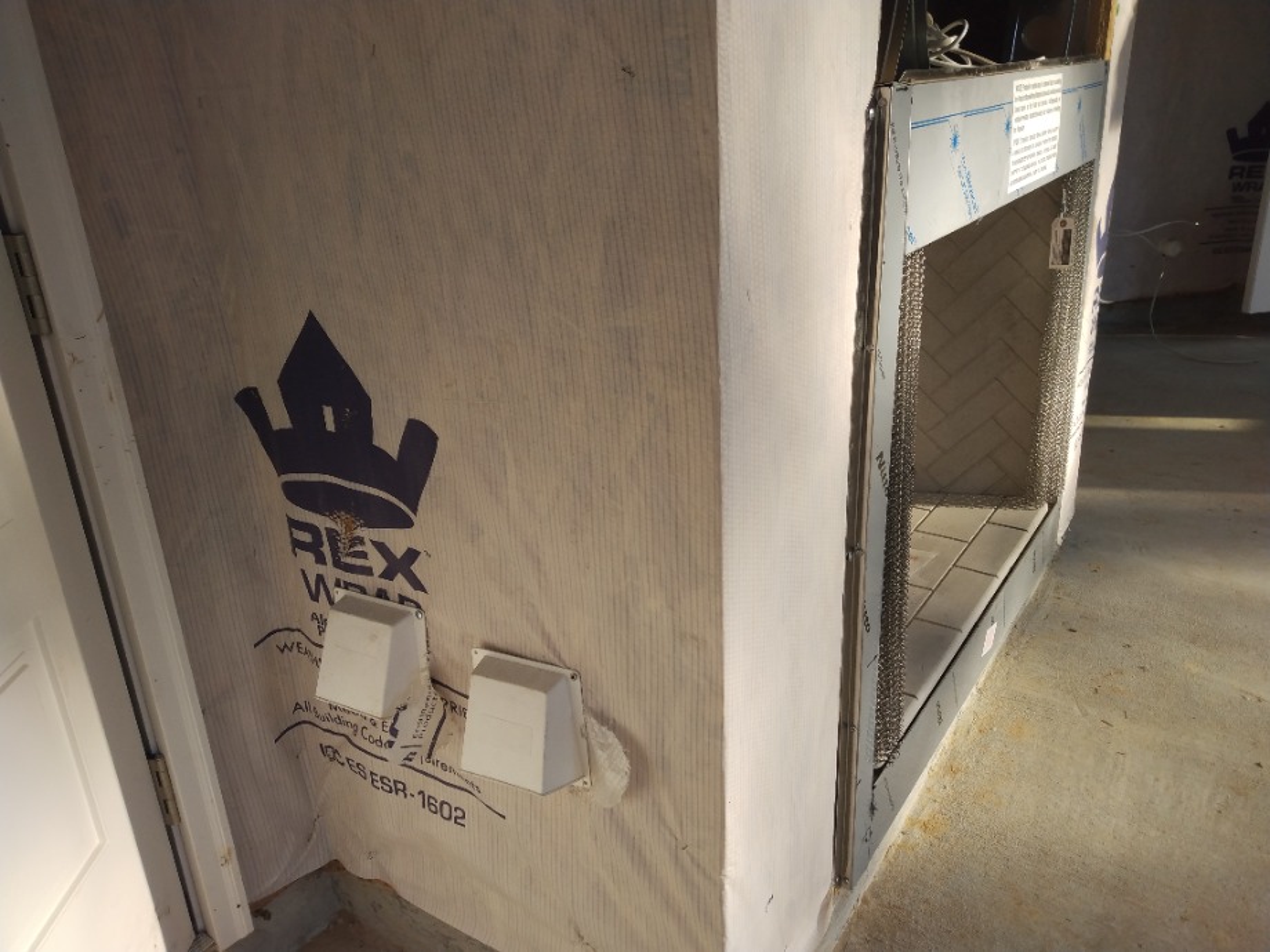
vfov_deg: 66.0
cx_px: 635
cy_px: 476
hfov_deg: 81.7
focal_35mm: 20
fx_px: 734
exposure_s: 1/367
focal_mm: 3.54
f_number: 2
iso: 100
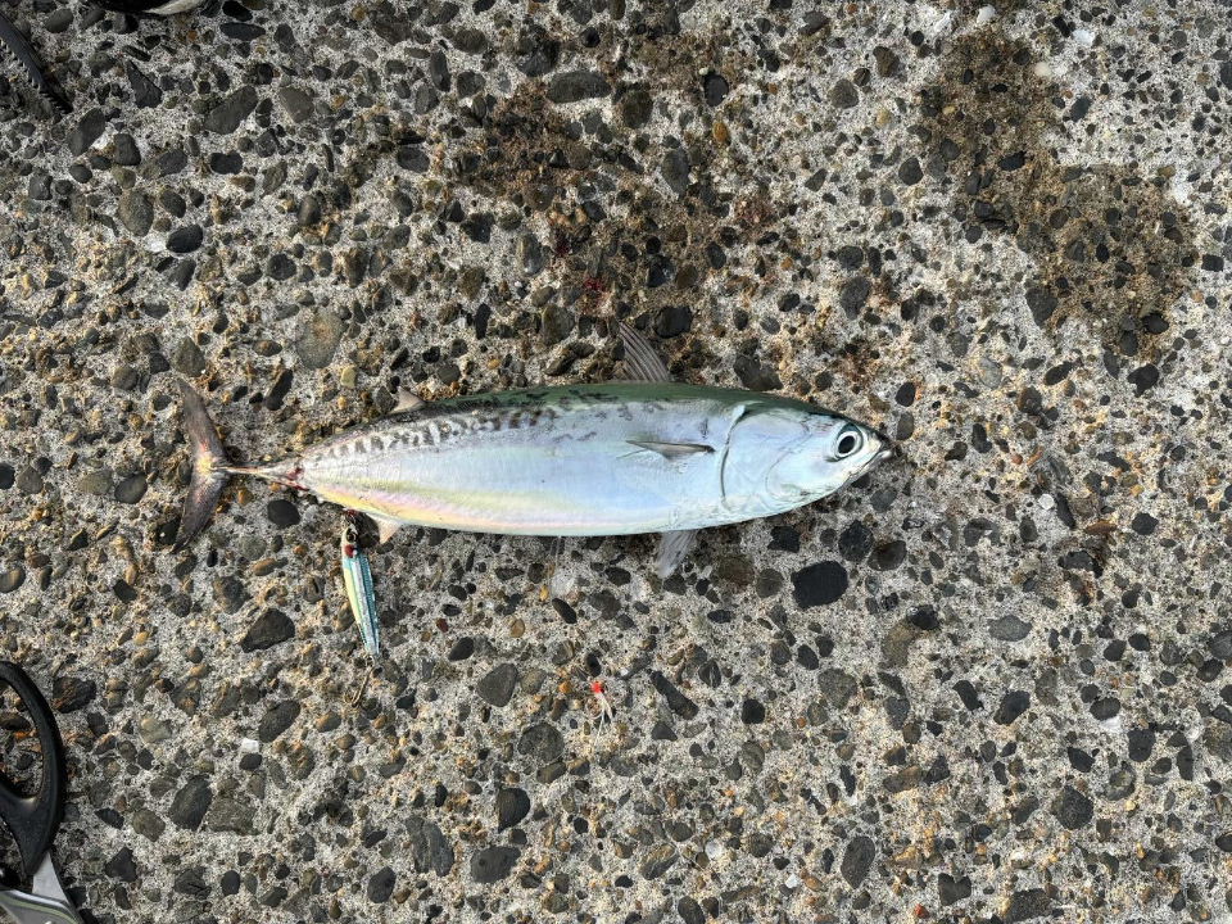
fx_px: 925
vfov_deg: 53.1
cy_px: 462
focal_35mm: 26
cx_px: 616
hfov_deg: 67.3
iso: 40
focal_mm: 5.96
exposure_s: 1/142
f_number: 1.6
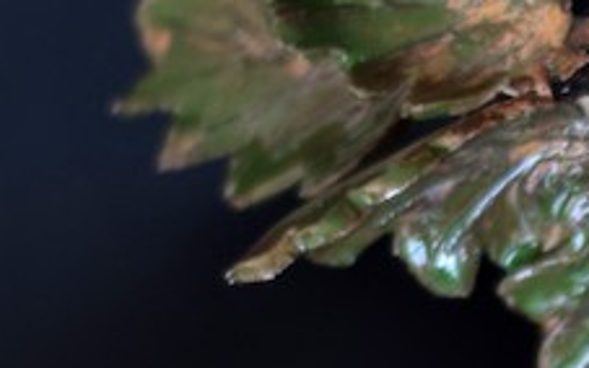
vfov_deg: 2.6
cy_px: 695
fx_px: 8124
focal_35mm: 506
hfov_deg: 4.1
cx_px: 1266
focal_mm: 50
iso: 100
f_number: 2.2
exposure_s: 1/100
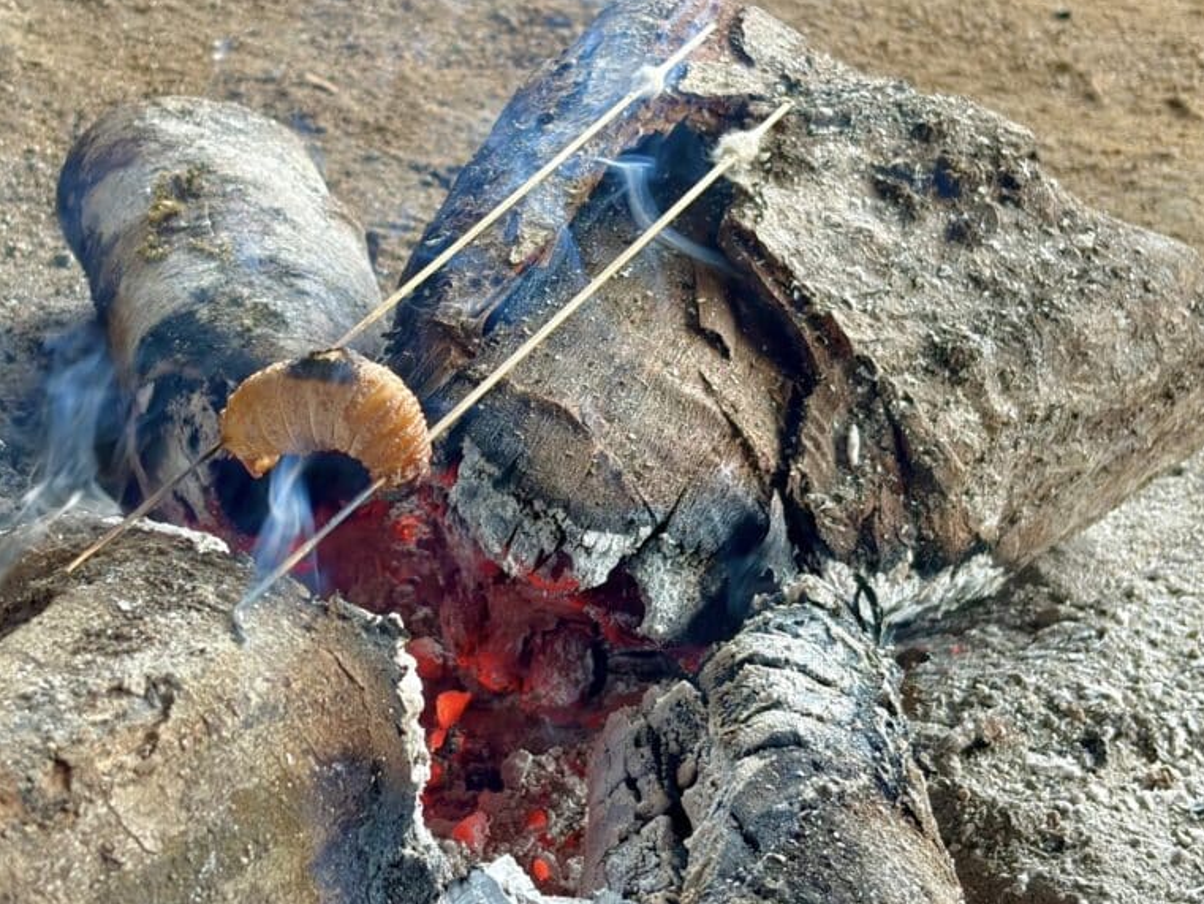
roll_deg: +0.7
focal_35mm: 70
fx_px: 2435
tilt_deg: -26.0
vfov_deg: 21.0
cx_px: 402
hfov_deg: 27.6
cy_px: 323
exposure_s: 1/60
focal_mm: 5.96
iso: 125
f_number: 1.6
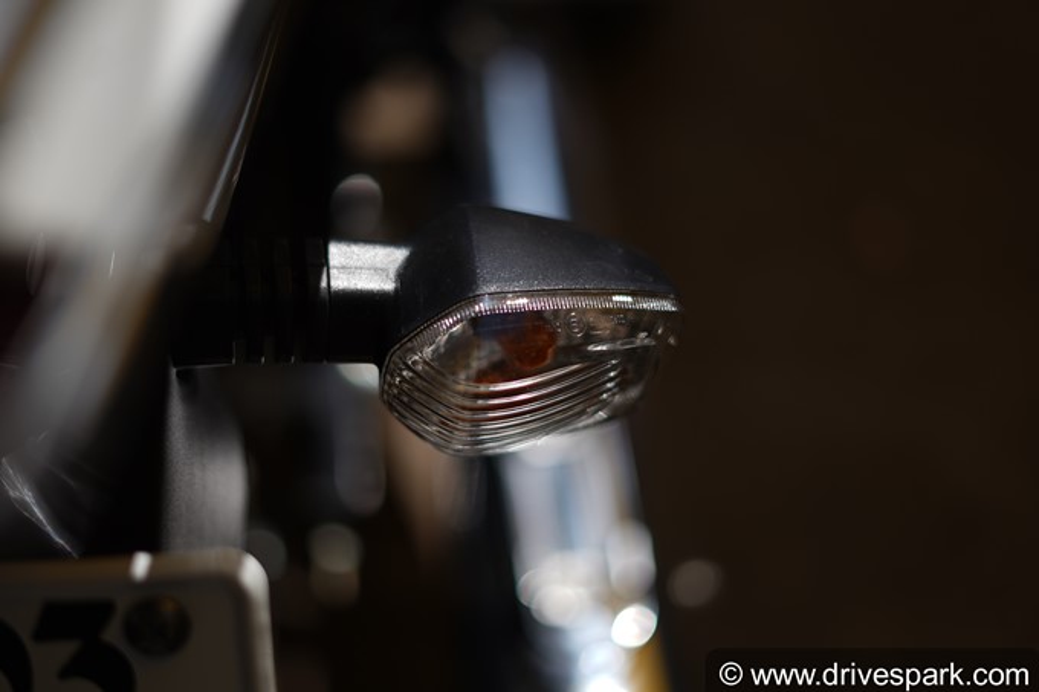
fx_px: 1443
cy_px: 346
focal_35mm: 50
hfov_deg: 39.6
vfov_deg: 27.0
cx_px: 520
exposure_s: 1/3200
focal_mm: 50
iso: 64
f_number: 1.8
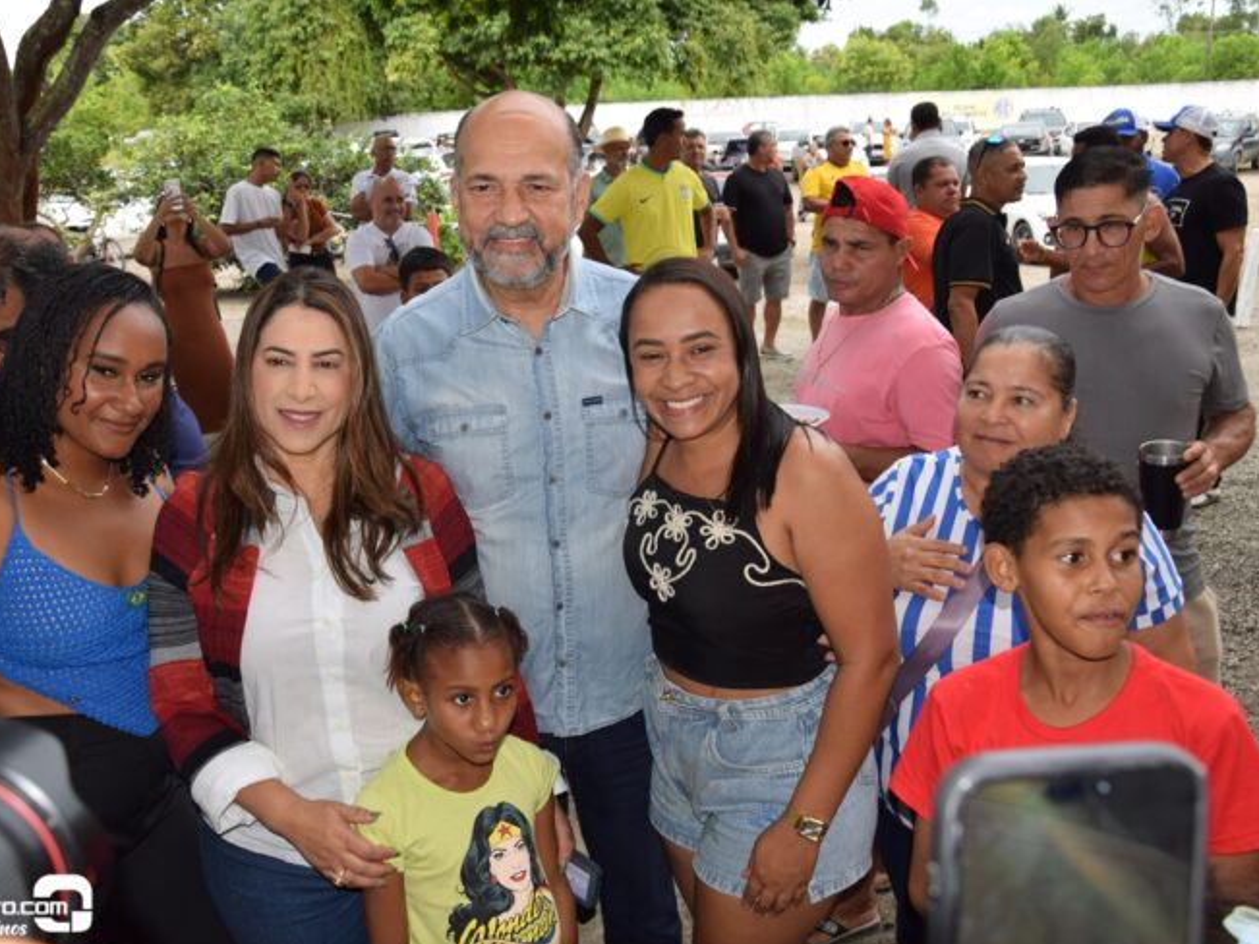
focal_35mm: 35
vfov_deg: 41.2
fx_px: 1256
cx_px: 588
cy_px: 477
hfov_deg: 53.2
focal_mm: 21
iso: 100
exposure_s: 1/160
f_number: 6.3
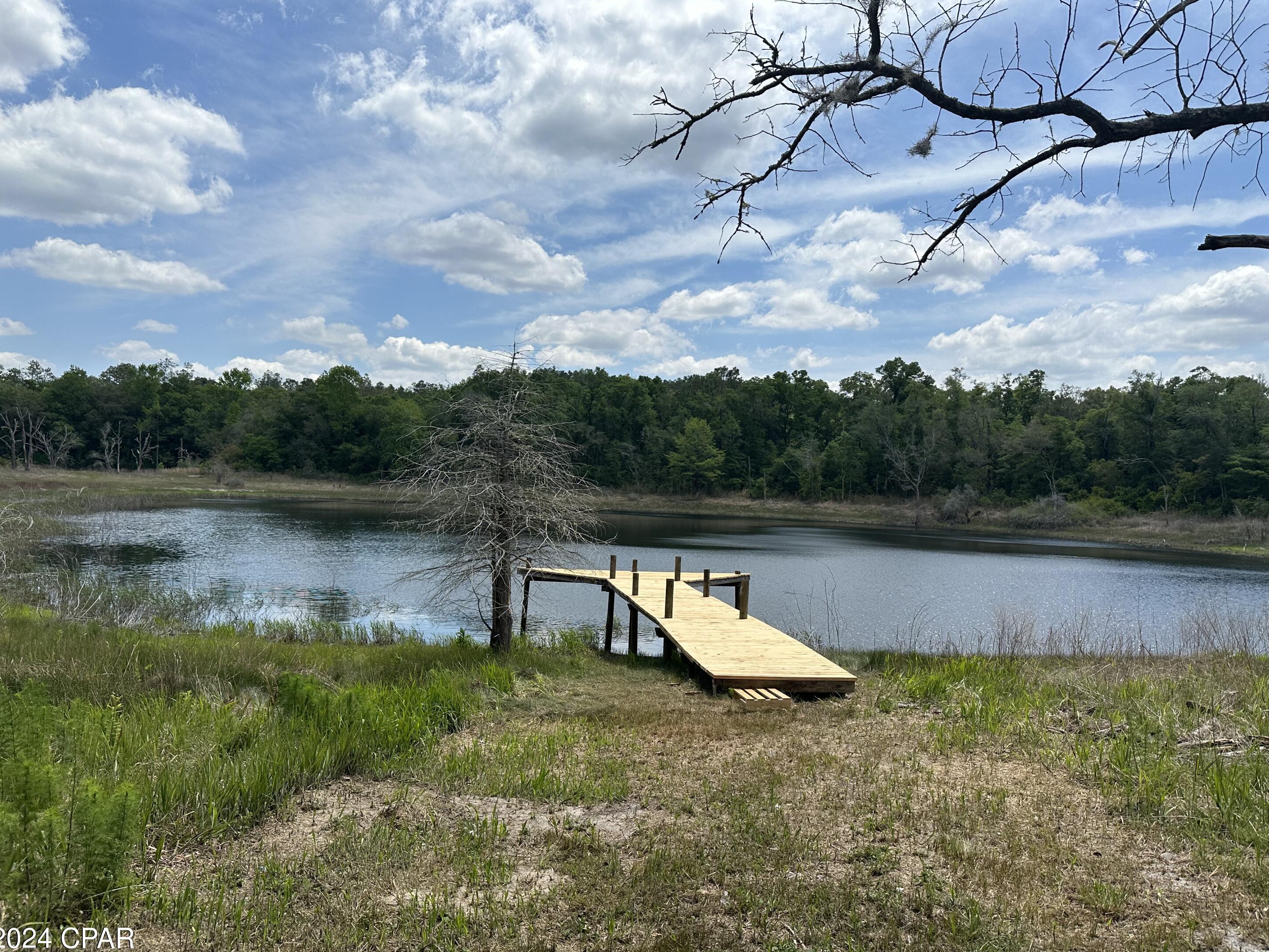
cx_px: 629
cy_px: 488
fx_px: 916
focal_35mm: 25
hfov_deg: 69.4
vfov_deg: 54.9
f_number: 1.78
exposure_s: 1/6623
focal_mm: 6.86
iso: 80
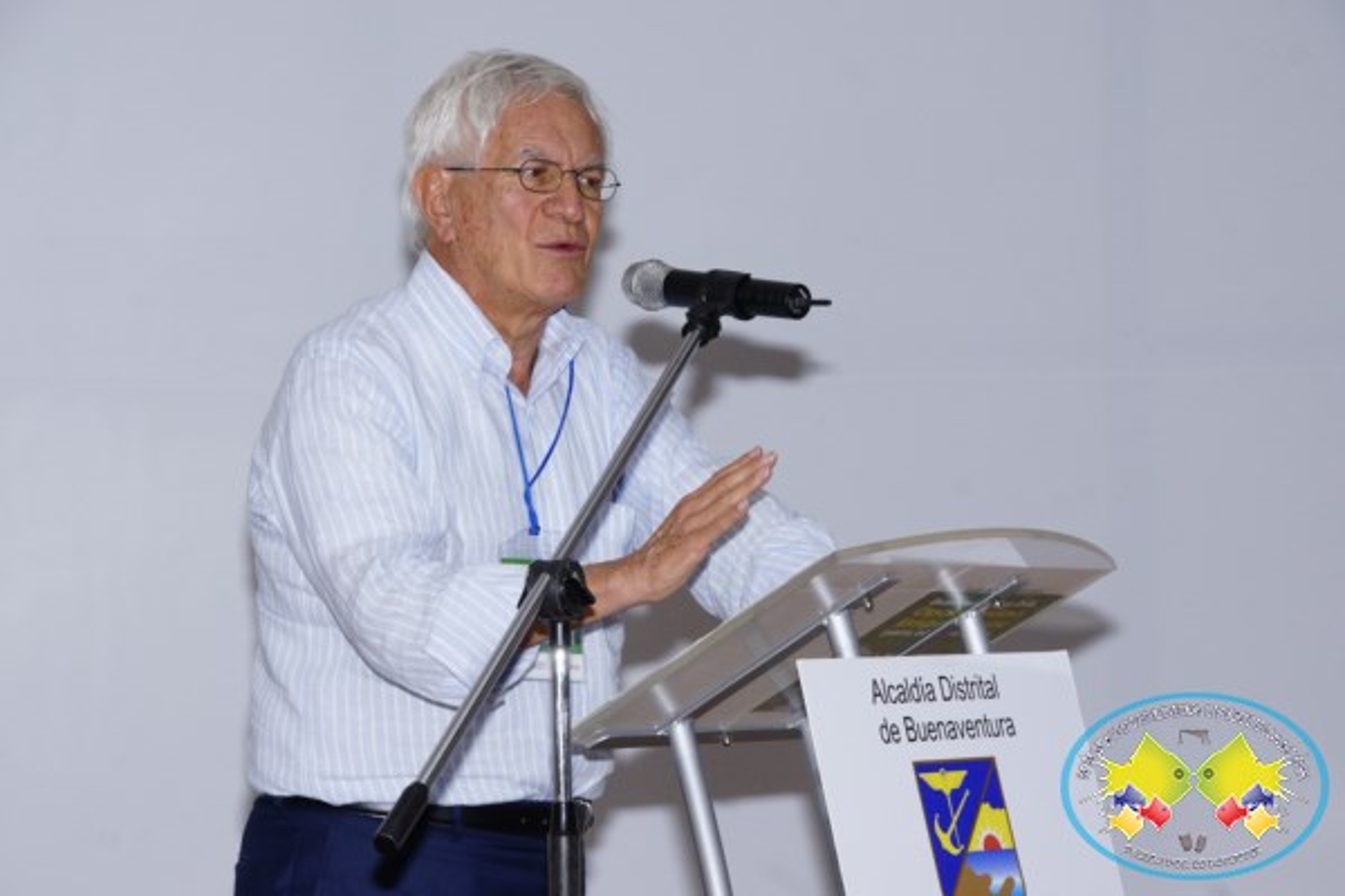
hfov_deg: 16.1
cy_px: 448
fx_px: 4763
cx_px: 672
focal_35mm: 128
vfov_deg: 10.8
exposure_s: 1/125
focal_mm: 85
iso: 800
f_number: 9
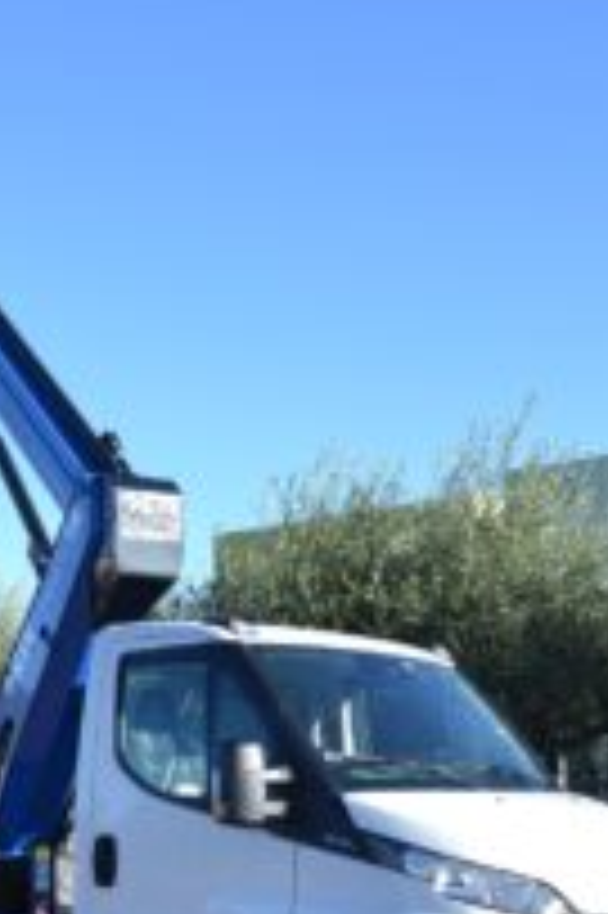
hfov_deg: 22.4
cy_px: 585
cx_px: 162
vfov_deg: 33.2
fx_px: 1522
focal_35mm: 60
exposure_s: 1/200
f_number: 7.1
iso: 100
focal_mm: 18
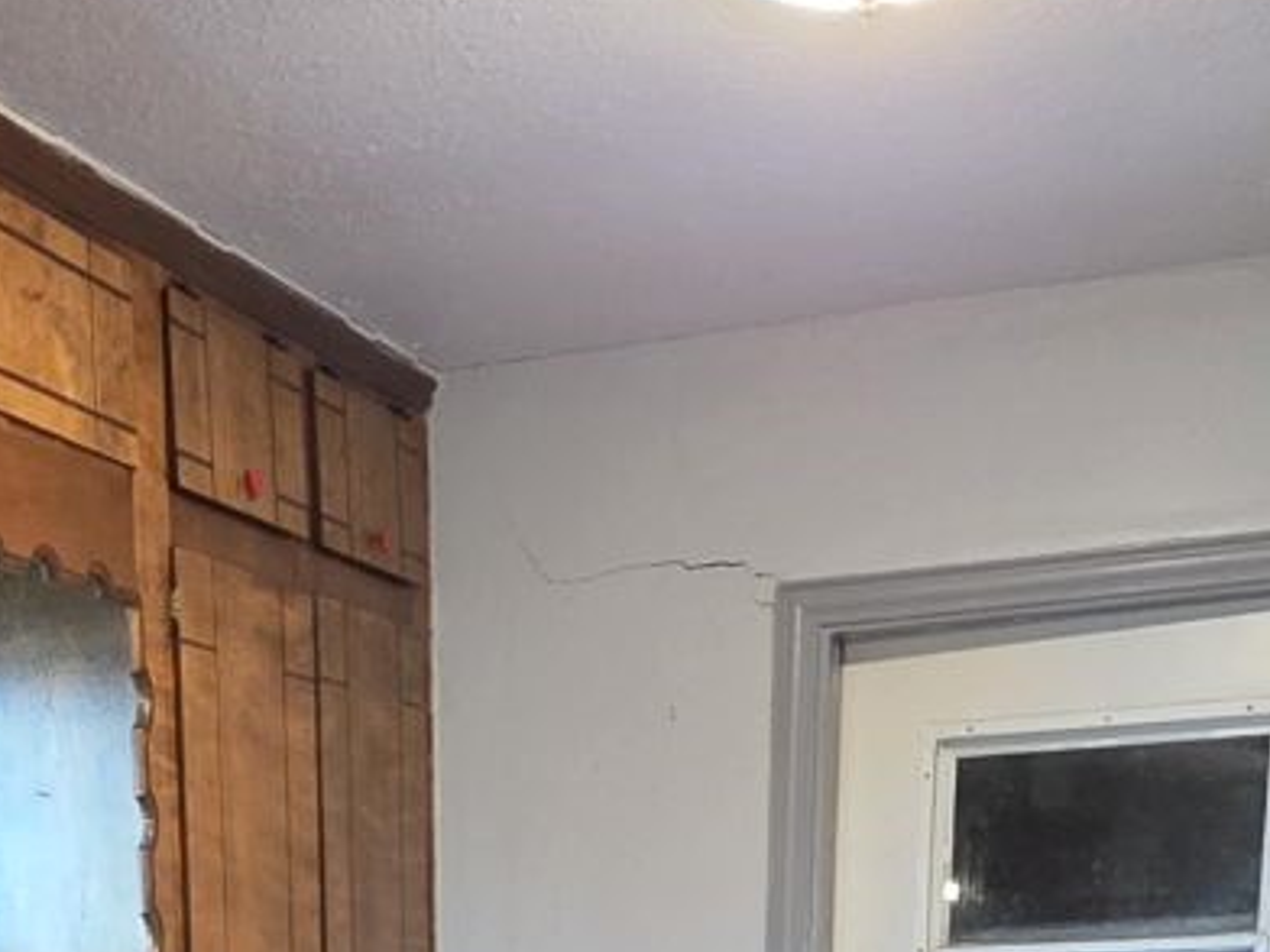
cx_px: 288
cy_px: 1868
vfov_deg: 16.7
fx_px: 2495
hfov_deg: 28.1
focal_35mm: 68
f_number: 1.9
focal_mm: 2.2
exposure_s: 1/60
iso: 500
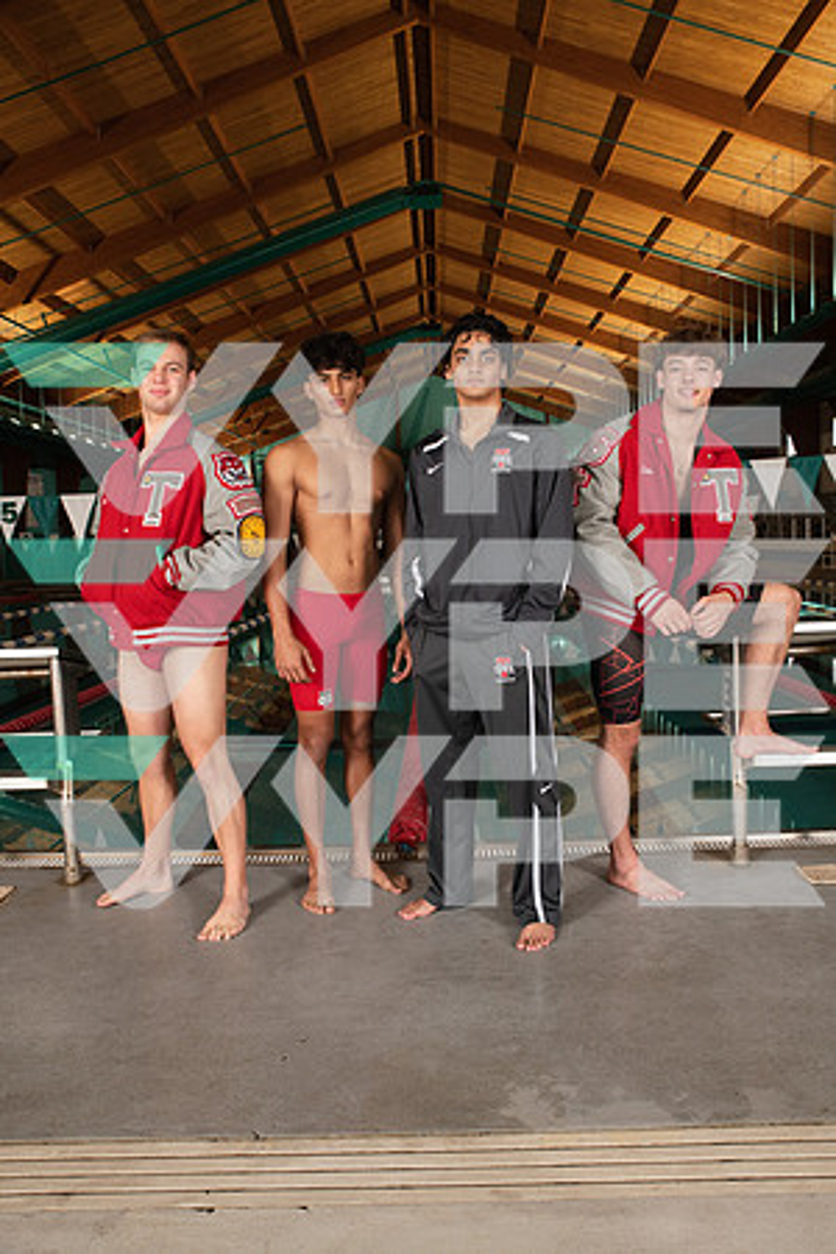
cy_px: 627
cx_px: 418
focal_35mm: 30
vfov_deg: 61.9
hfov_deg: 43.6
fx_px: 1045
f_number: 7.1
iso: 800
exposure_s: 1/250
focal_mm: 30
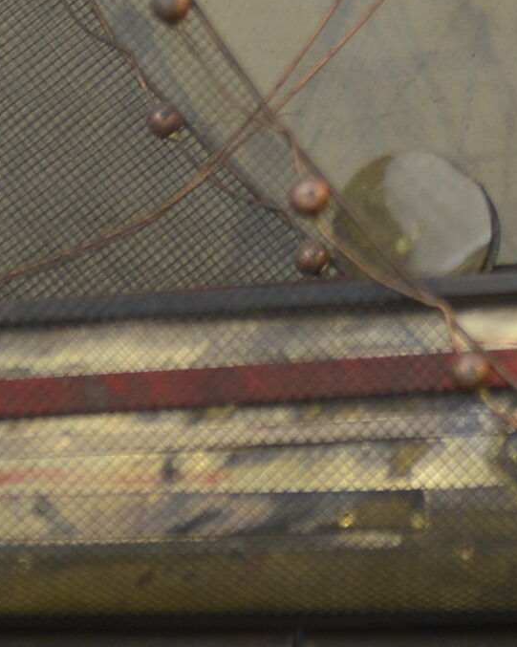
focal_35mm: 245
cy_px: -442
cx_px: 528
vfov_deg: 7.7
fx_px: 4689
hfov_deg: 6.3
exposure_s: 1/50
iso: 640
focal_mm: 48
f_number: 2.8
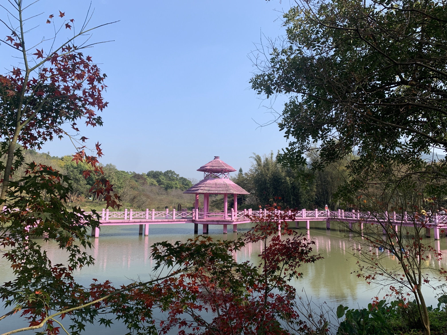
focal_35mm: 26
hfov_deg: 67.3
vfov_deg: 53.1
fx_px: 336
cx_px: 224
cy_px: 168
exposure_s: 1/1560
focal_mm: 4.25
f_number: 1.8
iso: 25
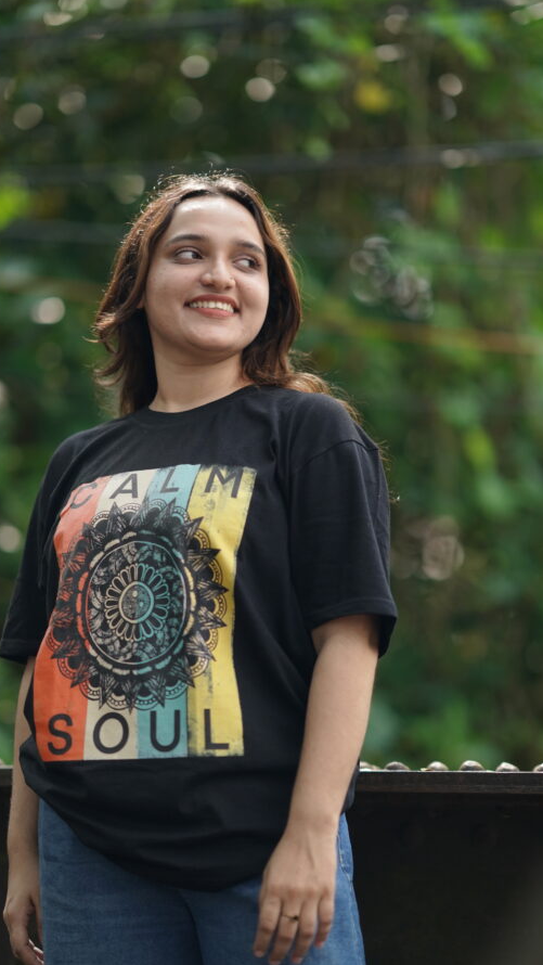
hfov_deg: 13.4
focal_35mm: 90
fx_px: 2302
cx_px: 240
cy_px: 484
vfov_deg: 23.7
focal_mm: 85
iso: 640
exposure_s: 1/125
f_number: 1.4
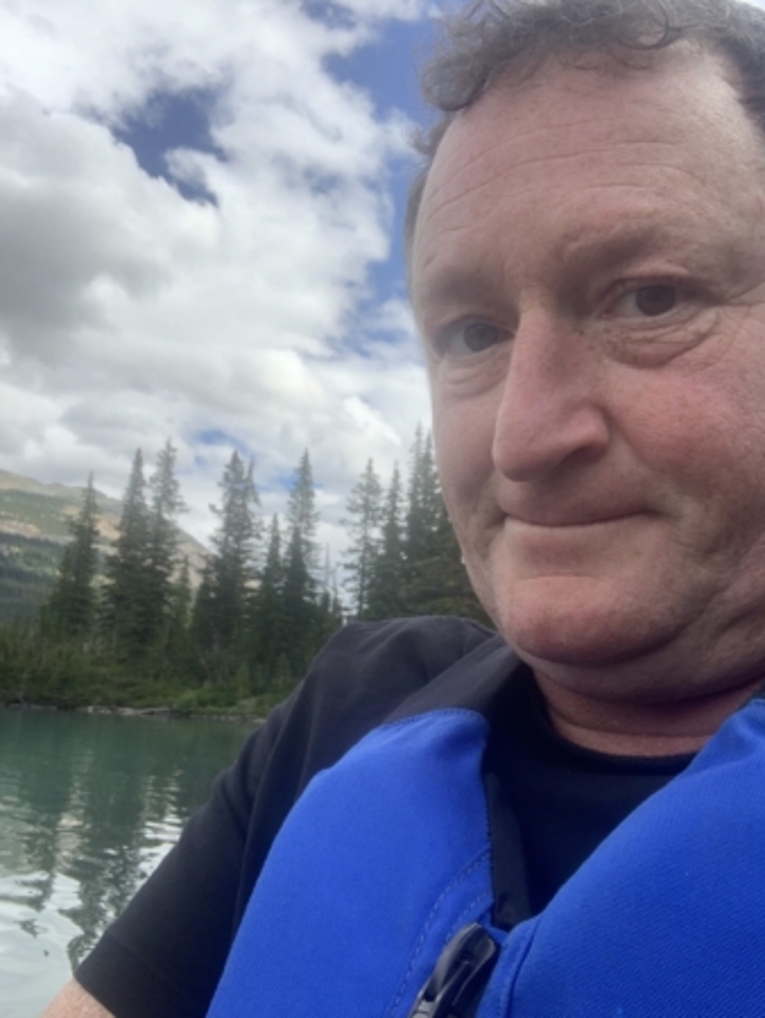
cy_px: 509
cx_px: 382
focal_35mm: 32
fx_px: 942
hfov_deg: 44.2
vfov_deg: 56.8
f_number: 2.2
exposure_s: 1/591
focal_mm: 2.87
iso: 16
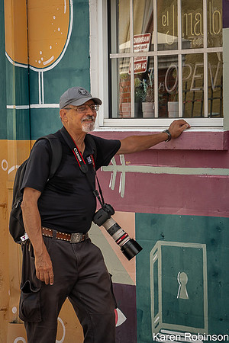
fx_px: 1374
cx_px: 114
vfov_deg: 14.3
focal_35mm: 144
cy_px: 172
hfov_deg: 9.5
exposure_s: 1/200
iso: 1600
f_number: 14
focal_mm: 144
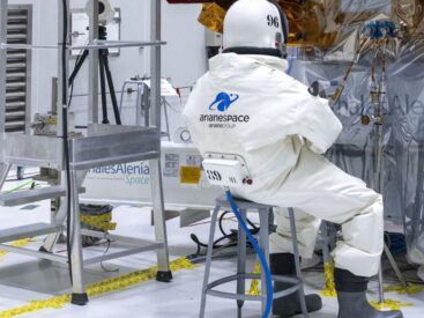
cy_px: -126
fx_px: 1249
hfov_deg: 19.0
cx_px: 358
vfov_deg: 13.8
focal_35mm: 102
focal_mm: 38
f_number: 7.1
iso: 1600
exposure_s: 1/60
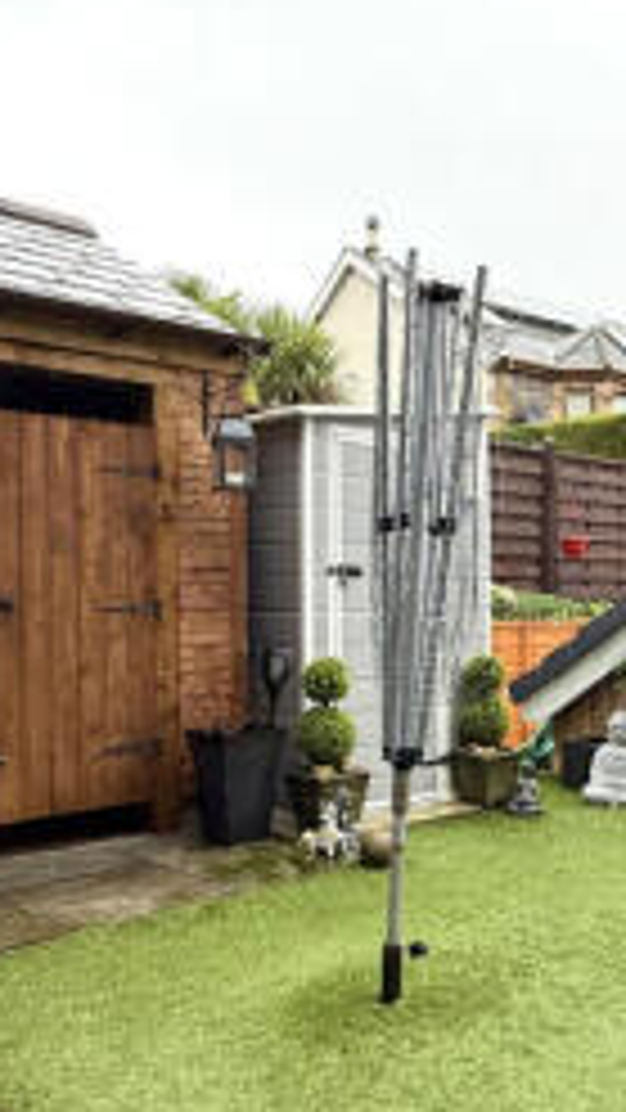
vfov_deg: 55.2
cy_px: 597
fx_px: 1062
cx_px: 534
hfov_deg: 31.6
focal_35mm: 36
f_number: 2.2
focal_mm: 2.22
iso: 40
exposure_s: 1/103
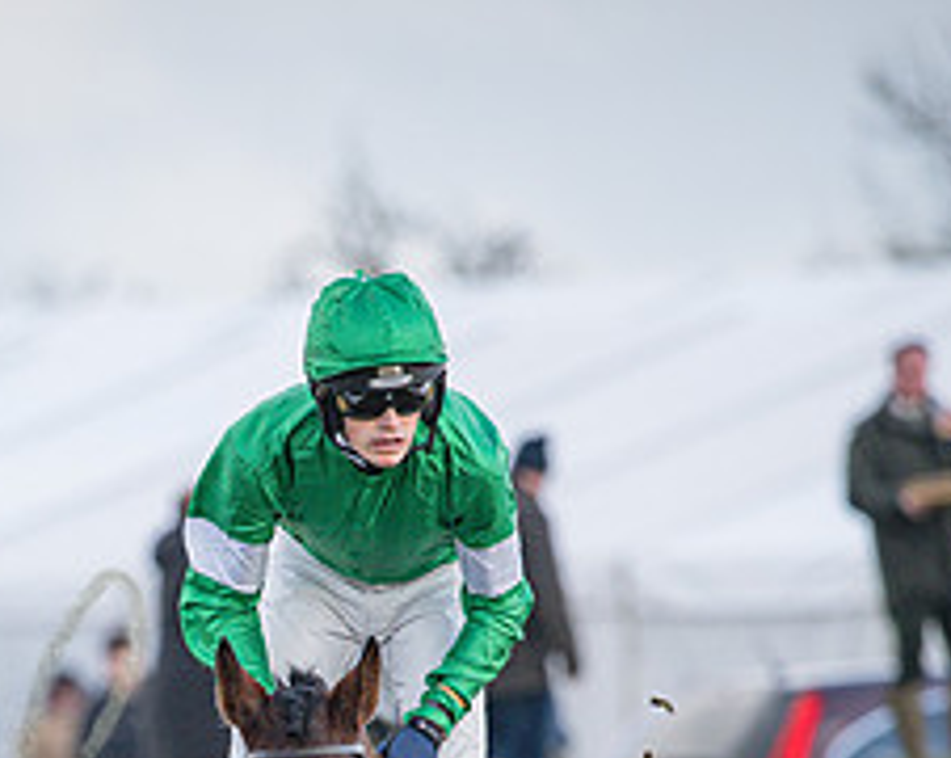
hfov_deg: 1.7
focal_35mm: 1124
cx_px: 148
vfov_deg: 1.4
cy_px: 863
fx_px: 31581
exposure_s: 1/1250
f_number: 5
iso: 800
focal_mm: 400
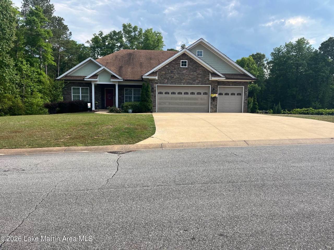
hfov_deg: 67.3
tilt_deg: -4.8
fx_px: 251
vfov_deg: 53.1
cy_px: 125
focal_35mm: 26
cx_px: 167
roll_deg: -0.5
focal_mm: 5.1
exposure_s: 1/1580
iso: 50
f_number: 1.6
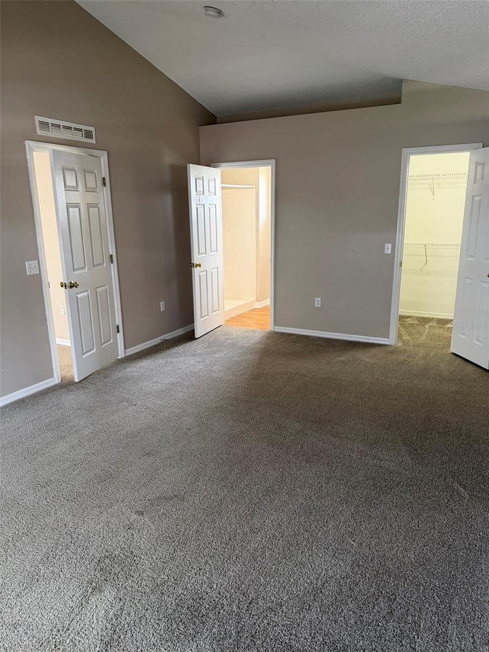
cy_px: 326
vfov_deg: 71.6
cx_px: 244
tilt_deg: -14.1
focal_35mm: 24
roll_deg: +0.5
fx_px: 452
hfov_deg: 56.8
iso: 320
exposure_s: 1/60
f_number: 1.78
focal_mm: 6.76
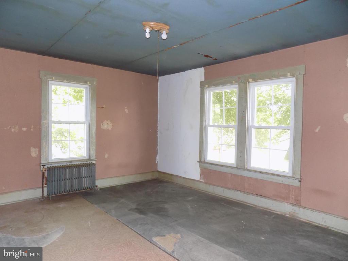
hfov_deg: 73.9
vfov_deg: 58.9
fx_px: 231
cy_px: 130
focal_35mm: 23
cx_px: 174
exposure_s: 1/30
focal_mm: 4
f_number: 3.1
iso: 280
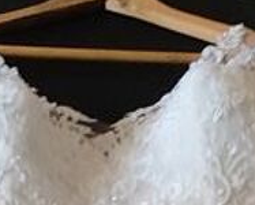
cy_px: 875
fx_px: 1209
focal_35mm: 160
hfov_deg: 11.9
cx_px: -11
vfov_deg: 6.9
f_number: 1.88
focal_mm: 5.59
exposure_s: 1/50
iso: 1139
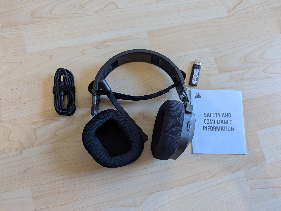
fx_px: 195
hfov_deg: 71.5
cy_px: 106
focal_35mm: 24
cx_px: 140
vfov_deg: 56.9
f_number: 1.85
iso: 89
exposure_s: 1/31.9
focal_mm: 6.81
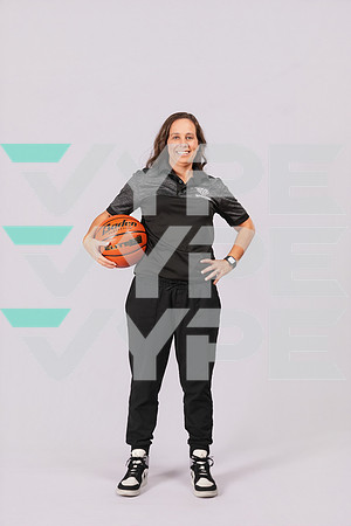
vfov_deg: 43.6
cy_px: 263
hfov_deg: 29.9
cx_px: 176
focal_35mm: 45
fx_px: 658
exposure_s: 1/200
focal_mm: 45
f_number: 8
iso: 320
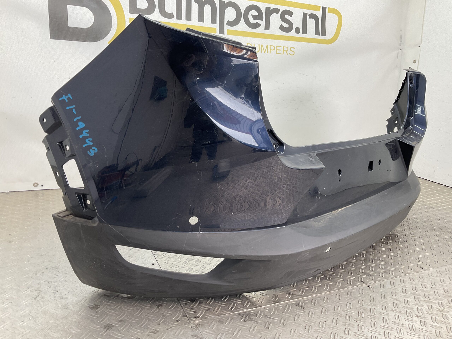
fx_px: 379
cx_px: 226
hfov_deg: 61.7
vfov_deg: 48.2
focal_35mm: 29
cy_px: 170
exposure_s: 1/100
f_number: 1.8
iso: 32
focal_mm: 3
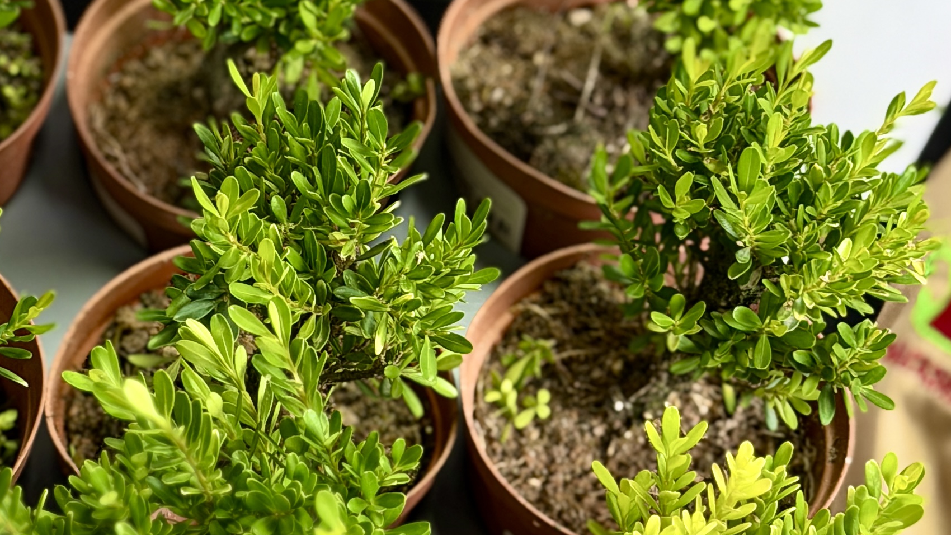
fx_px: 3127
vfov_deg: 9.8
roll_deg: -2.6
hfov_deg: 17.3
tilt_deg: -13.8
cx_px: 349
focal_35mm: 124
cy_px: 176
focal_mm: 6.76
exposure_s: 1/121
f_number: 1.78
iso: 64
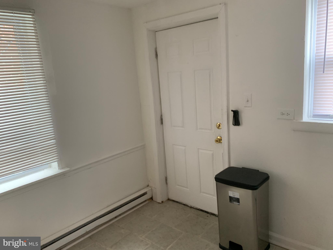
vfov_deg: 53.1
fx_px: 250
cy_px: 125
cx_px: 166
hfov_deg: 67.3
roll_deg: +4.9
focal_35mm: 26
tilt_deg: -13.4
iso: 160
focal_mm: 4.25
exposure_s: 1/60
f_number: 1.8
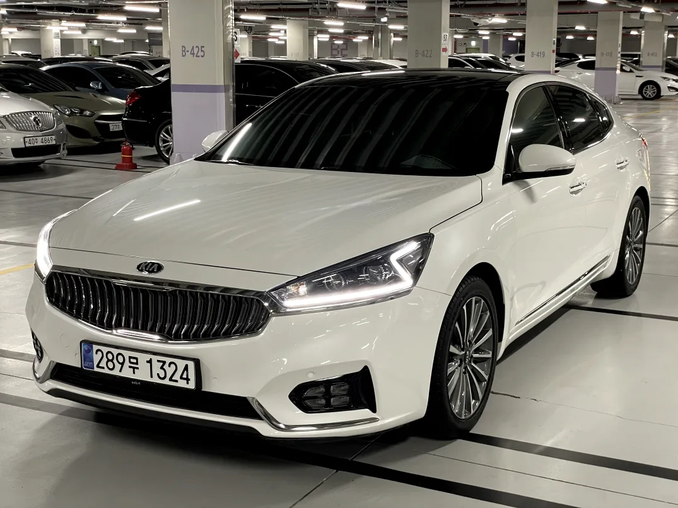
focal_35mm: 52
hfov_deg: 36.8
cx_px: 339
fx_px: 1018
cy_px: 254
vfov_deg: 28.0
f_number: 2
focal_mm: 6
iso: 160
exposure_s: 1/60
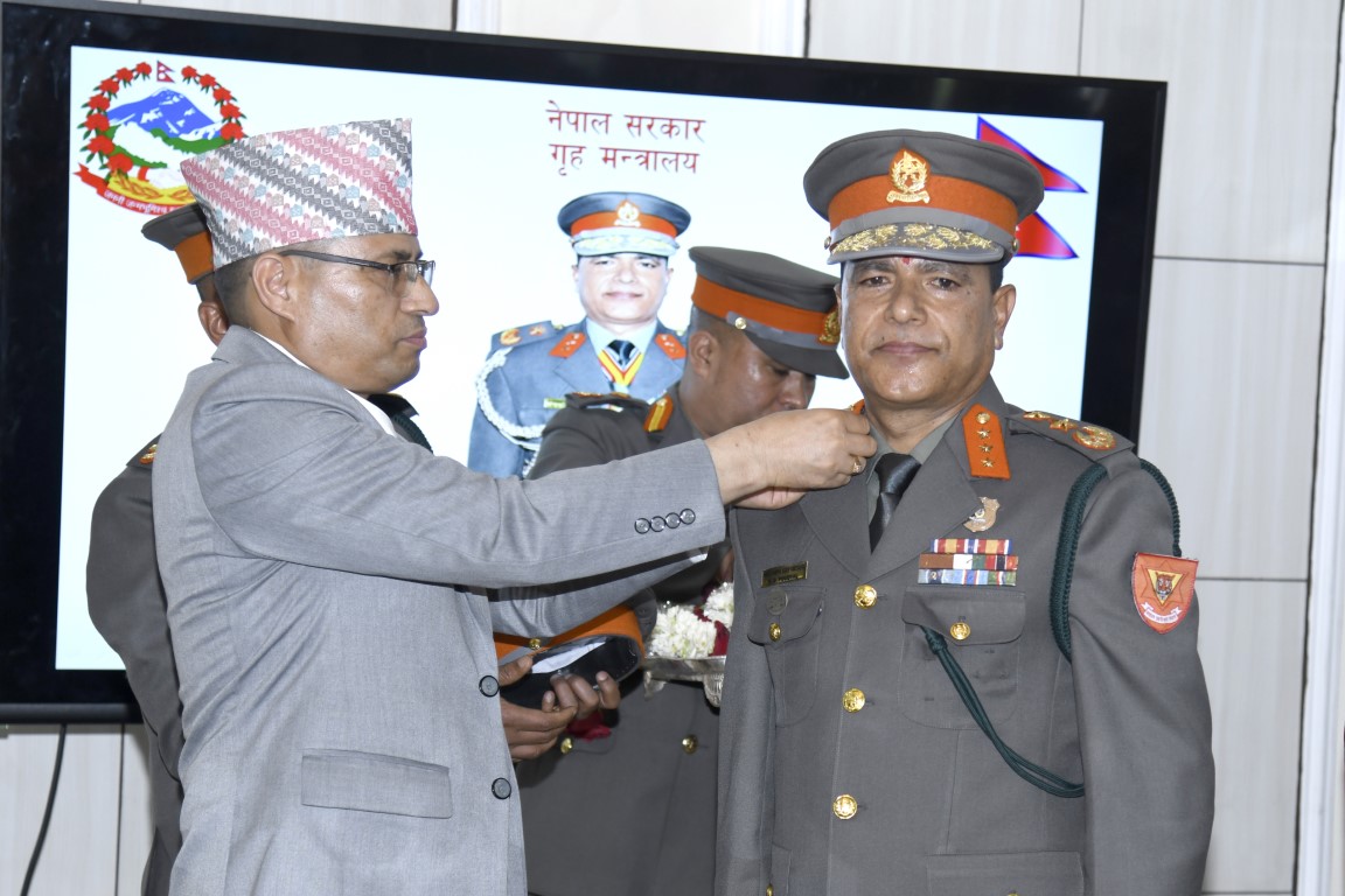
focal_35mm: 62
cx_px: 672
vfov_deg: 21.9
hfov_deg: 32.4
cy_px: 448
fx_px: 2316
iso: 400
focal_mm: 62
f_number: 4
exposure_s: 1/160
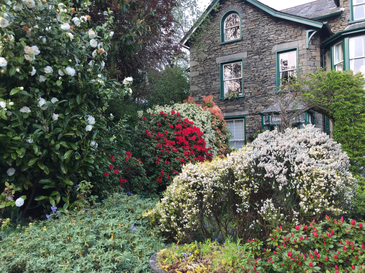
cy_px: 136
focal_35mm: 29
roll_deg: +0.4
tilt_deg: +2.9
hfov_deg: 61.7
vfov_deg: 48.2
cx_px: 182
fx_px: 306
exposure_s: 1/169
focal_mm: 4.15
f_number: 2.2
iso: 32
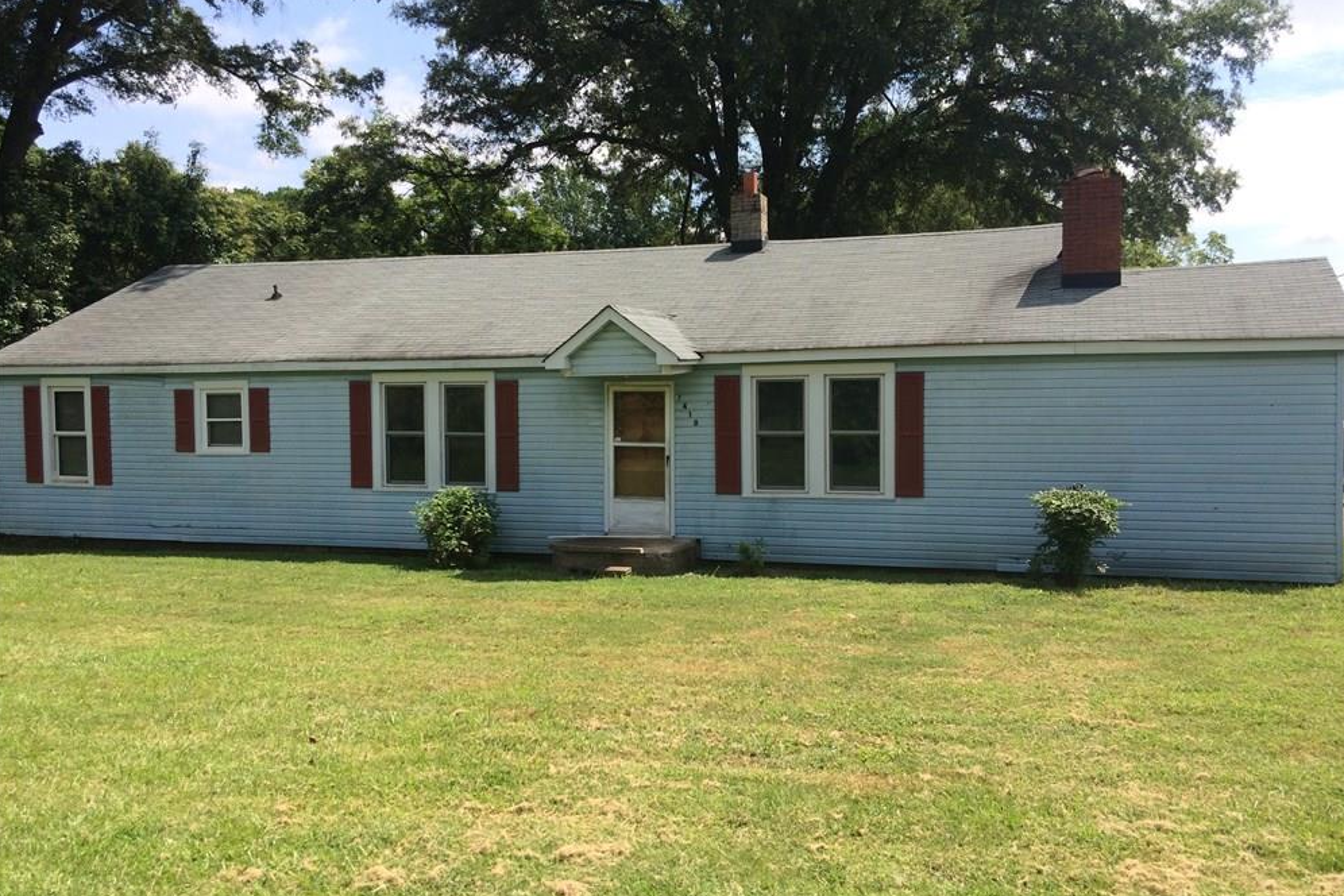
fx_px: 1157
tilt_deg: -3.5
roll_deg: +1.2
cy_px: 449
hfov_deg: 60.3
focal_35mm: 31
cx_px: 685
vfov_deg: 42.3
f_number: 2.2
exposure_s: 1/1466
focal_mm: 4.15
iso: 32
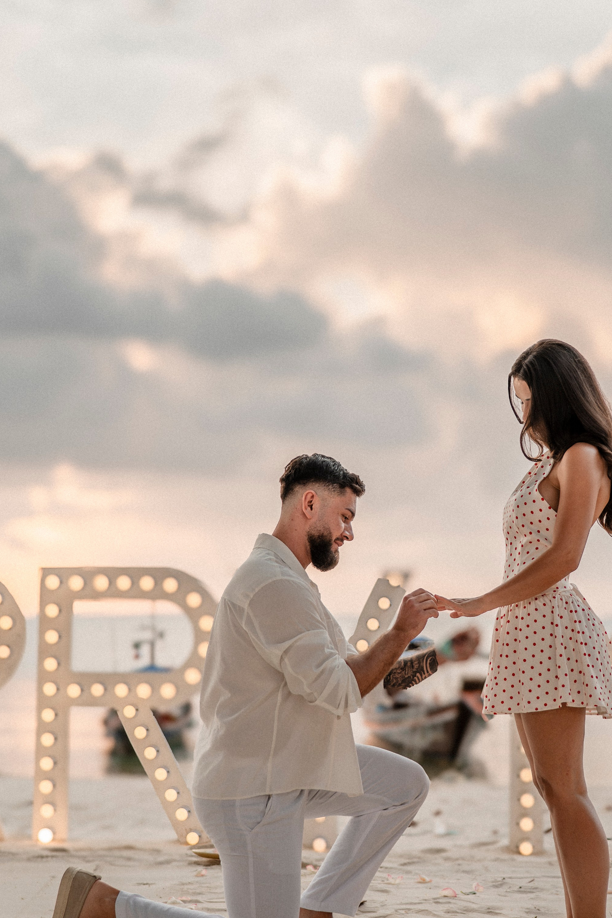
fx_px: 1734
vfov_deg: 29.7
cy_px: 476
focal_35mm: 68
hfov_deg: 20.0
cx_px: 389
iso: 125
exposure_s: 1/250
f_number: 2.5
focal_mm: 50
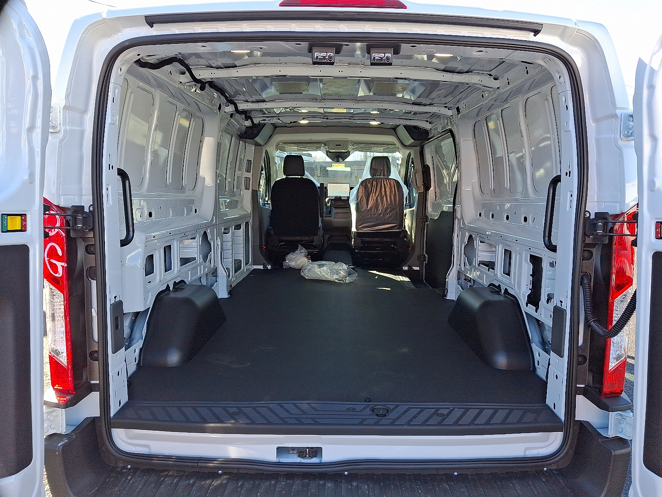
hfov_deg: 69.4
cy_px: 248
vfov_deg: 54.9
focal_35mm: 25
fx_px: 478
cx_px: 331
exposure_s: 1/244
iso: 25
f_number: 1.8
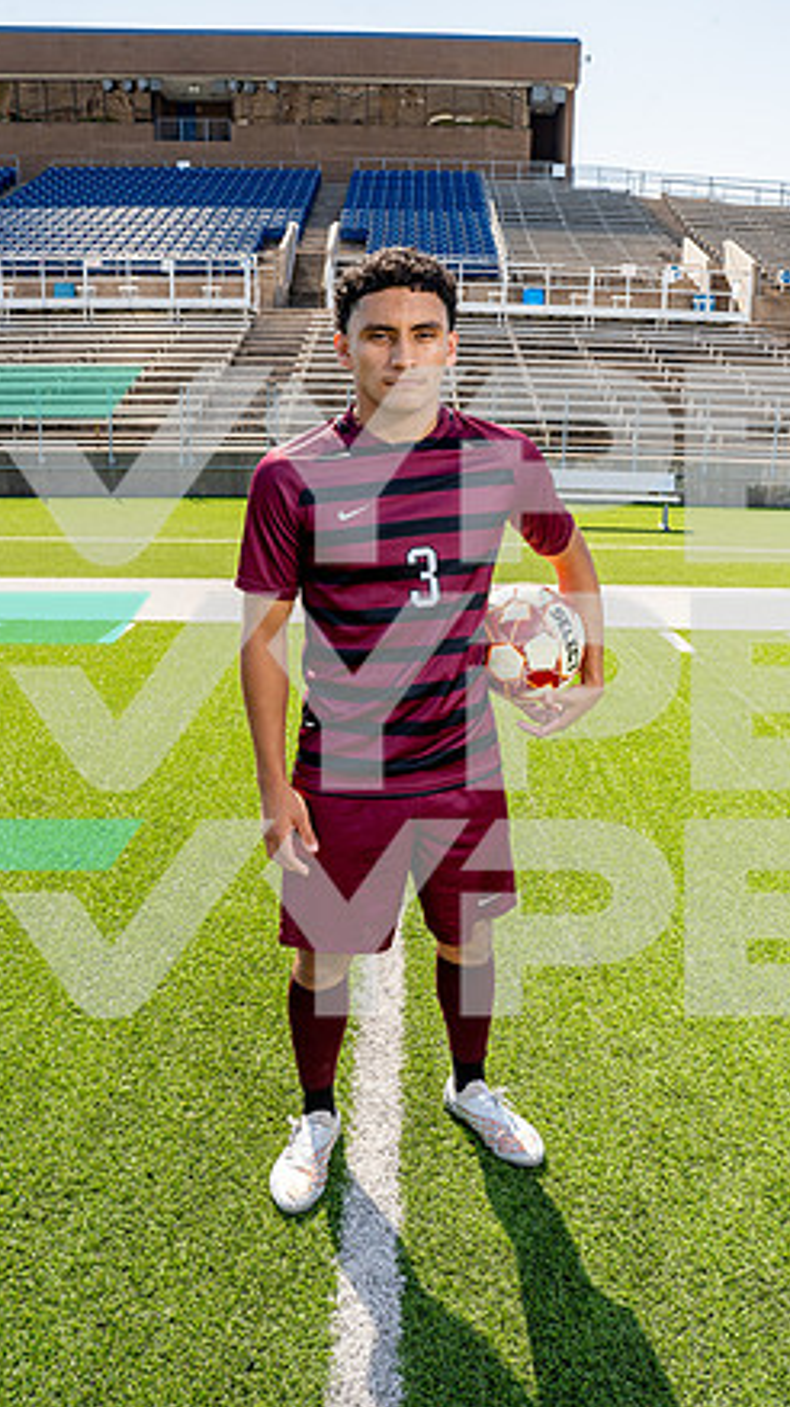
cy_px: 694
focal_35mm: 28
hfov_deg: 41.4
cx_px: 430
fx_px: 1044
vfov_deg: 67.9
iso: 320
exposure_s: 1/250
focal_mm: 26
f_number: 11
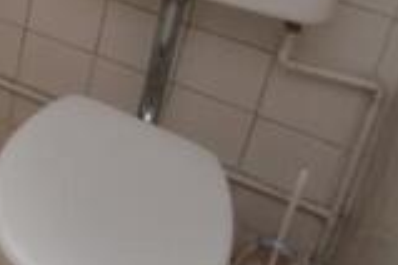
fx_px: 818
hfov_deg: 20.2
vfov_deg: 15.1
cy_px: -256
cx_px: -304
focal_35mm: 74
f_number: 5.6
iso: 400
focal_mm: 12
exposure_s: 1/125
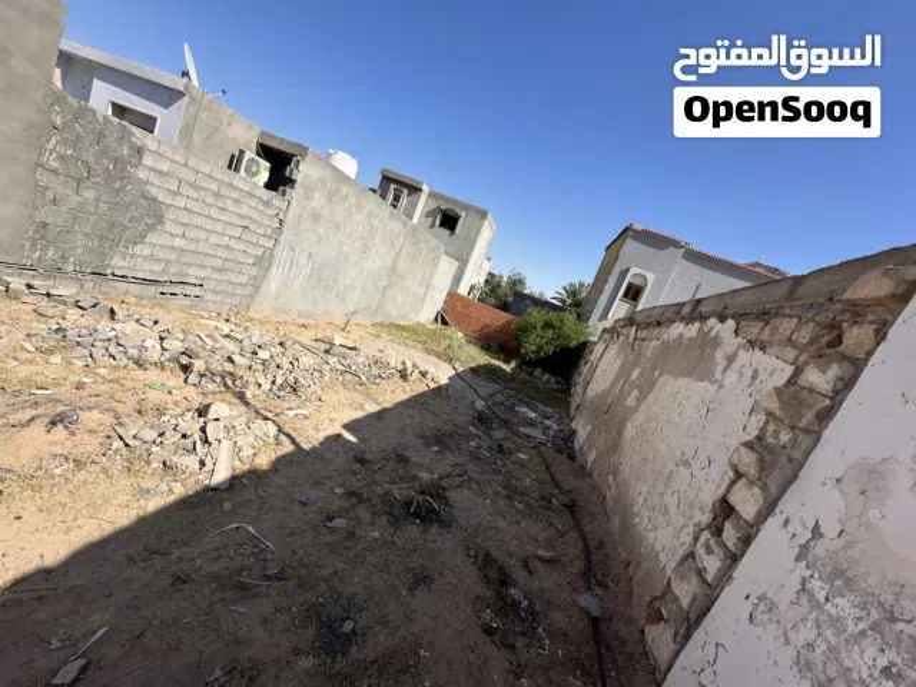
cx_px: 458
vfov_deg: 85.7
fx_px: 370
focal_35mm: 14
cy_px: 344
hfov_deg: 102.1
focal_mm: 2.22
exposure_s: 1/2681
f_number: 2.2
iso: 50
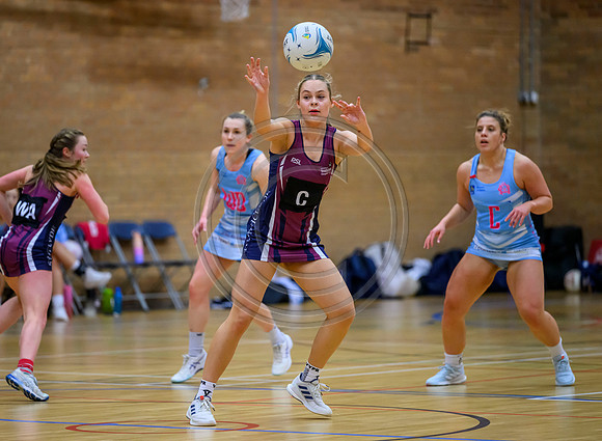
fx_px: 3804
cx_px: 260
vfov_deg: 6.6
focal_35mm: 221
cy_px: 213
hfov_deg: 9.0
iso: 5000
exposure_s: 1/1000
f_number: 2.8
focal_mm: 200
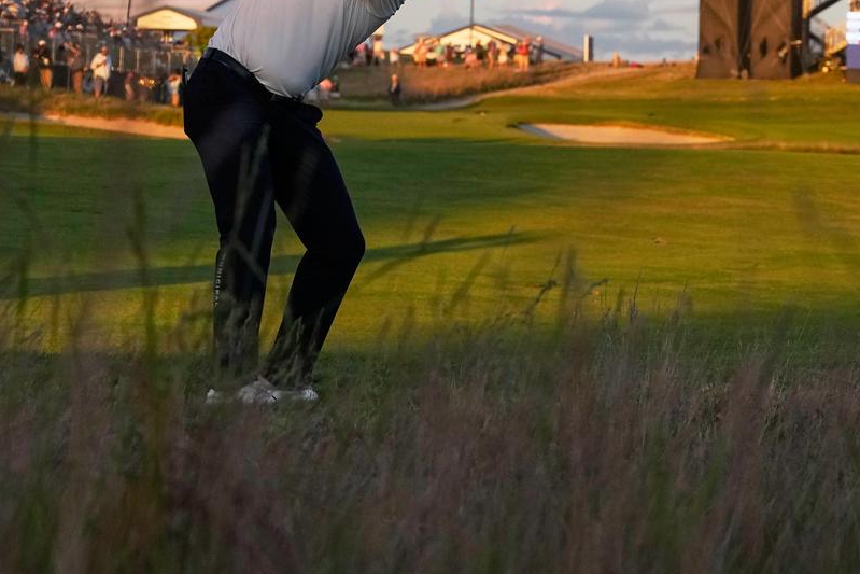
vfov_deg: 8.1
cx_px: 417
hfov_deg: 12.2
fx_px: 4014
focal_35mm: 168
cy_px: 15
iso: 800
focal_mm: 79
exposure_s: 1/1250
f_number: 6.3
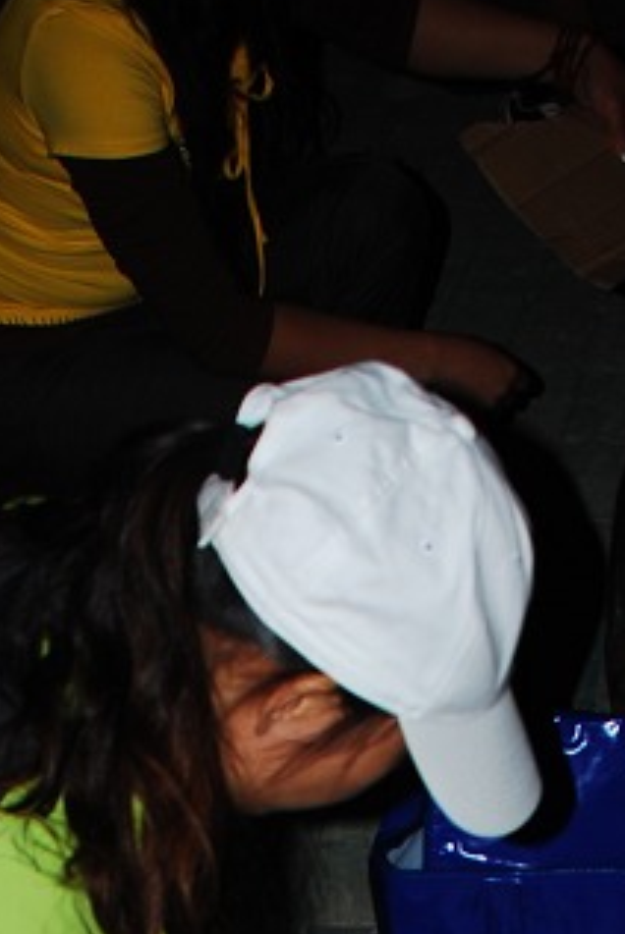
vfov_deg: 17.9
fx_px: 2572
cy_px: 1494
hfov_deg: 13.8
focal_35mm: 99
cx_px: 256
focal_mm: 20
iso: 100
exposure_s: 1/60
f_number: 3.8
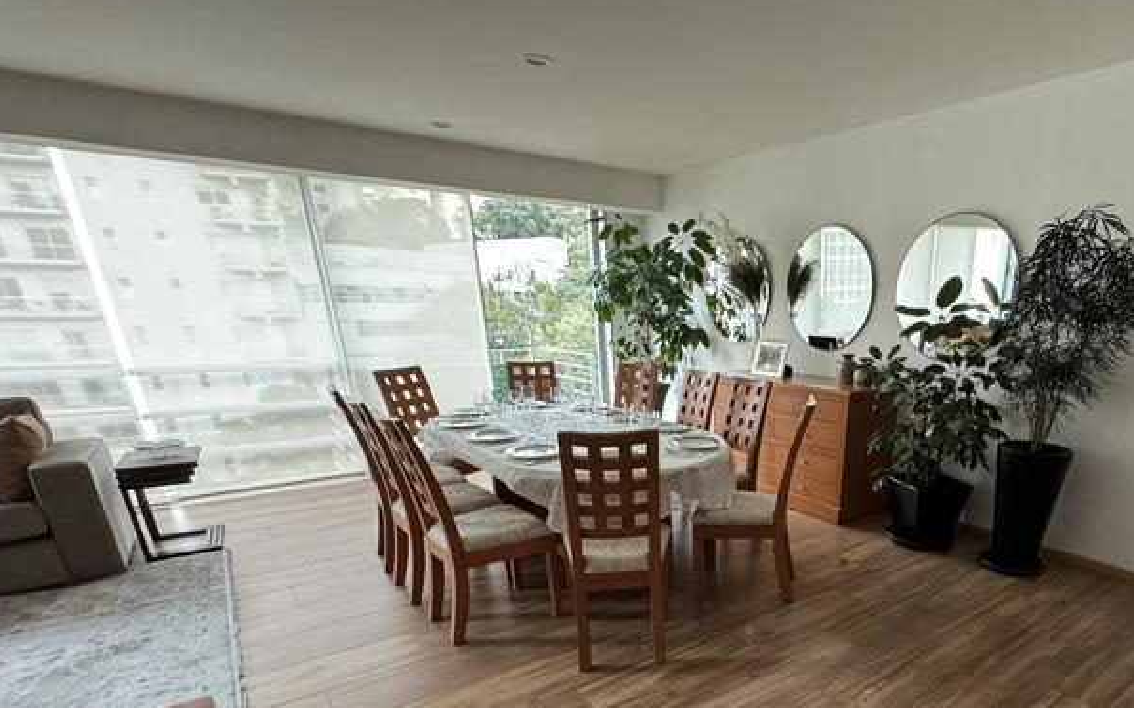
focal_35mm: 20
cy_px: 548
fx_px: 618
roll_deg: -0.3
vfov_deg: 56.1
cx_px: 745
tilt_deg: -20.5
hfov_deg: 82.5
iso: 500
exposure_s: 1/60
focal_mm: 2.22
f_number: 2.2
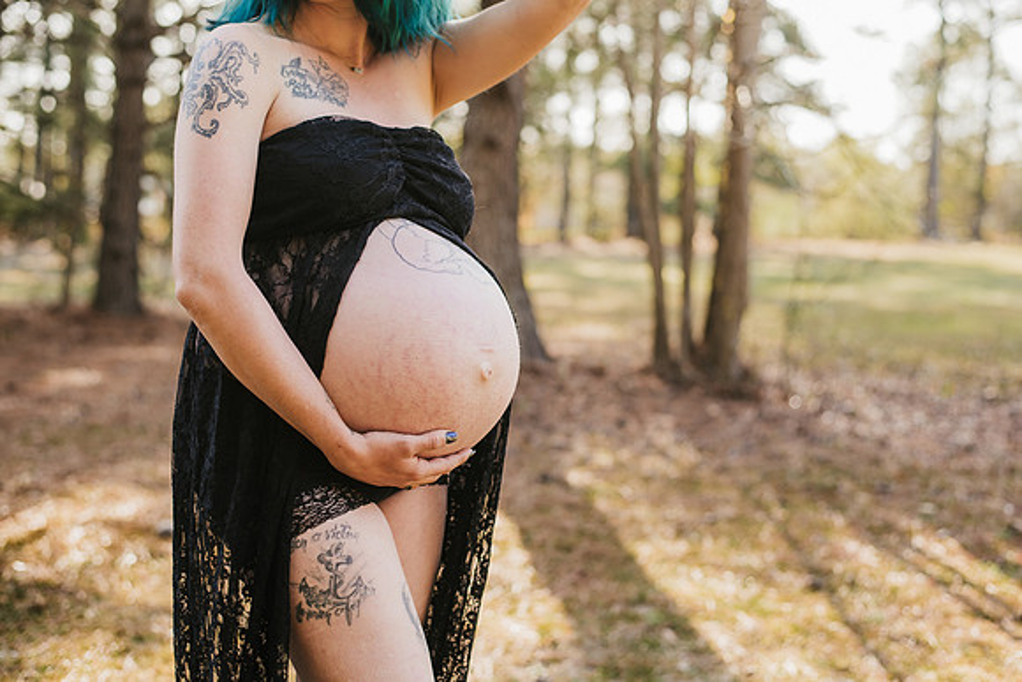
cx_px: 511
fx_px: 1420
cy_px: 341
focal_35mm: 50
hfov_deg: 39.6
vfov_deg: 27.0
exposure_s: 1/200
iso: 100
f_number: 2.8
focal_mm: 50
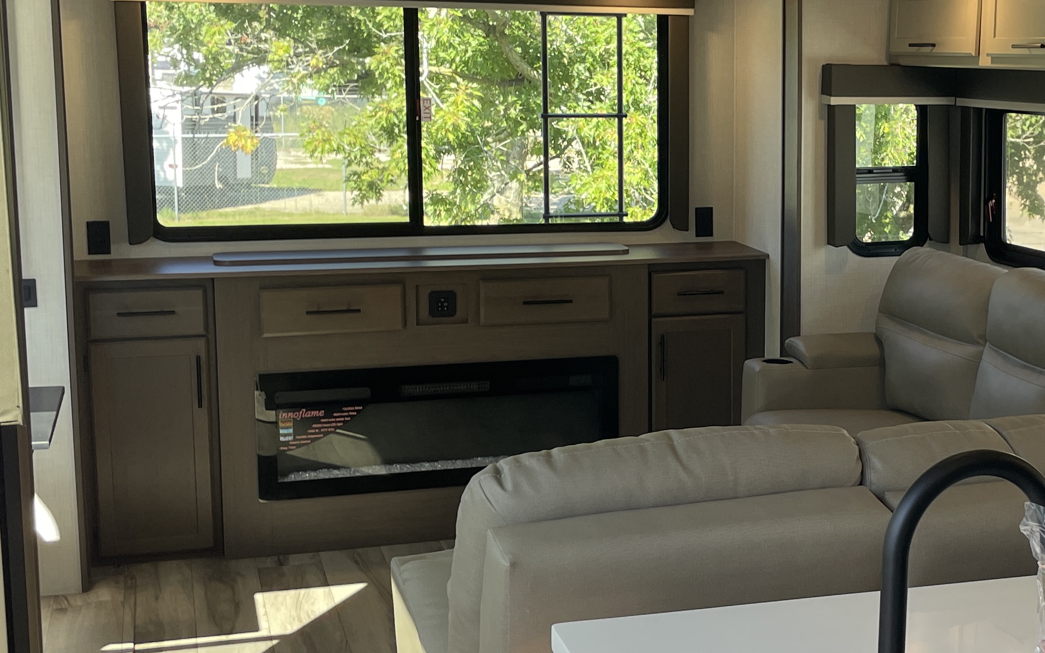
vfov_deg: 22.0
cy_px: 329
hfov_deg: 33.8
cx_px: 794
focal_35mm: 59
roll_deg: -0.2
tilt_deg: -7.8
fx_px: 1680
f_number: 1.6
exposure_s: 1/121
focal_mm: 4.2
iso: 50
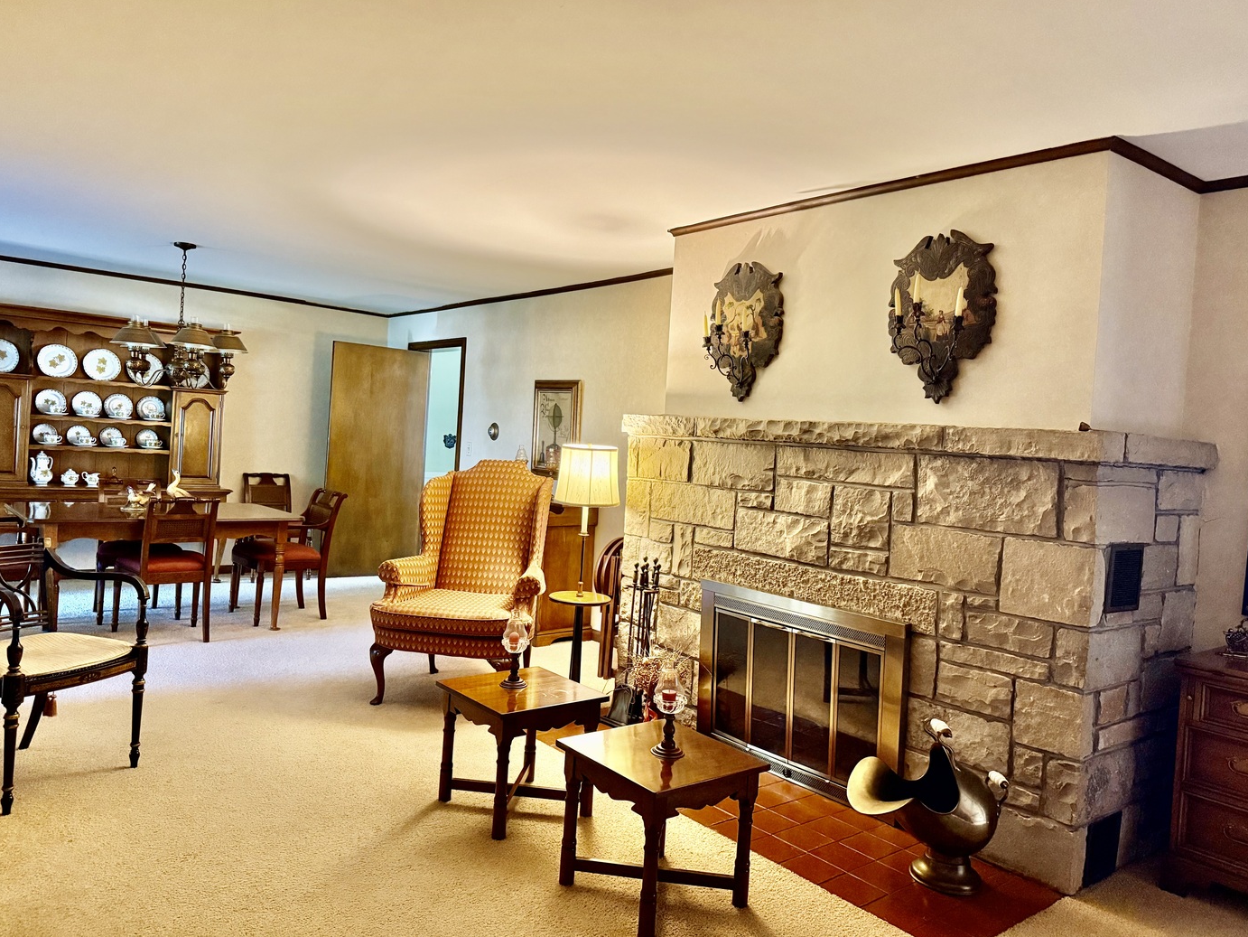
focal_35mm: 25
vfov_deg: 54.9
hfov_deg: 69.4
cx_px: 602
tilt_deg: -0.8
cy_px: 454
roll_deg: -3.4
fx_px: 901
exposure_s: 1/40
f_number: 1.78
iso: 800
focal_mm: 6.76
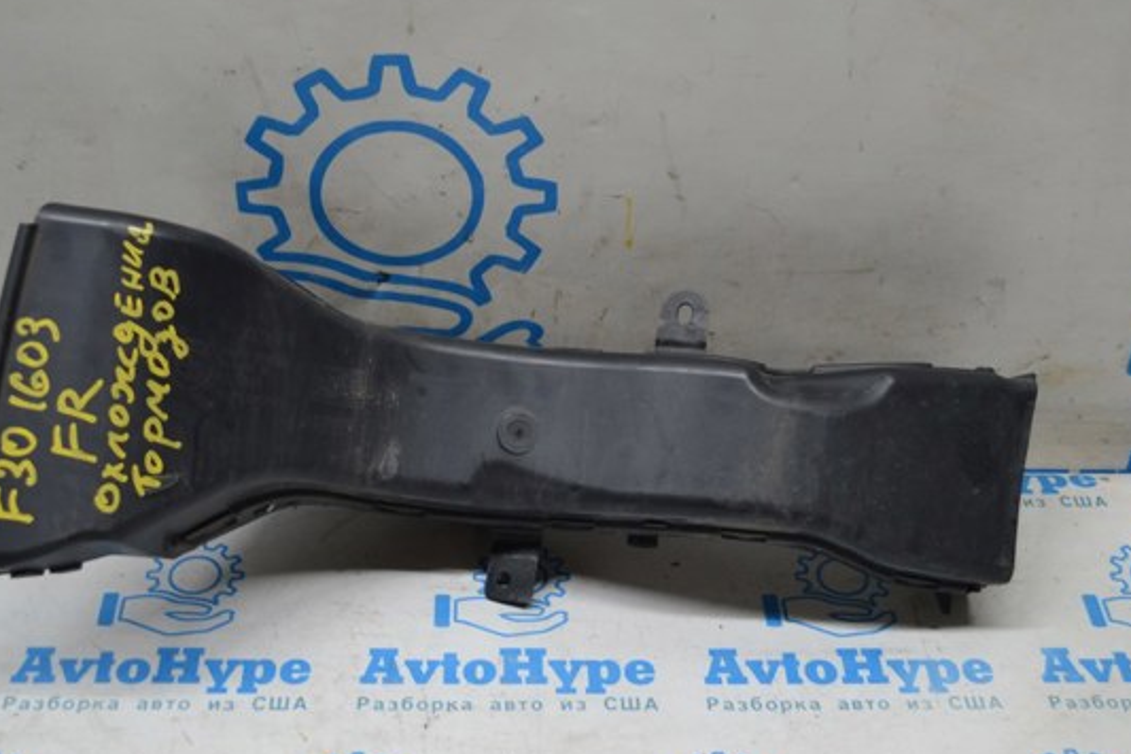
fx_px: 1696
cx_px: 552
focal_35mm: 54
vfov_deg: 25.0
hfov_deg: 36.9
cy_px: 353
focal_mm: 30
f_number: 4.5
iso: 400
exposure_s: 1/80
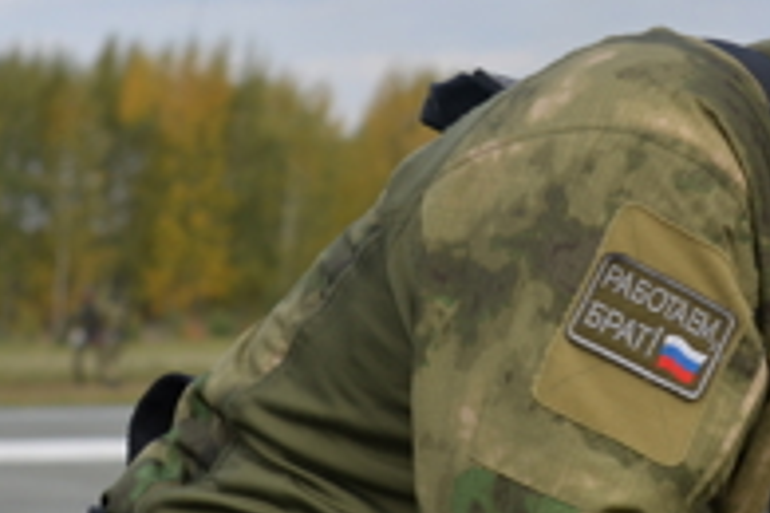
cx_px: 883
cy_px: 75
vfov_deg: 4.8
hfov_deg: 7.1
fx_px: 6160
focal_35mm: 288
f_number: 8
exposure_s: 1/250
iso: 200
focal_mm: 75
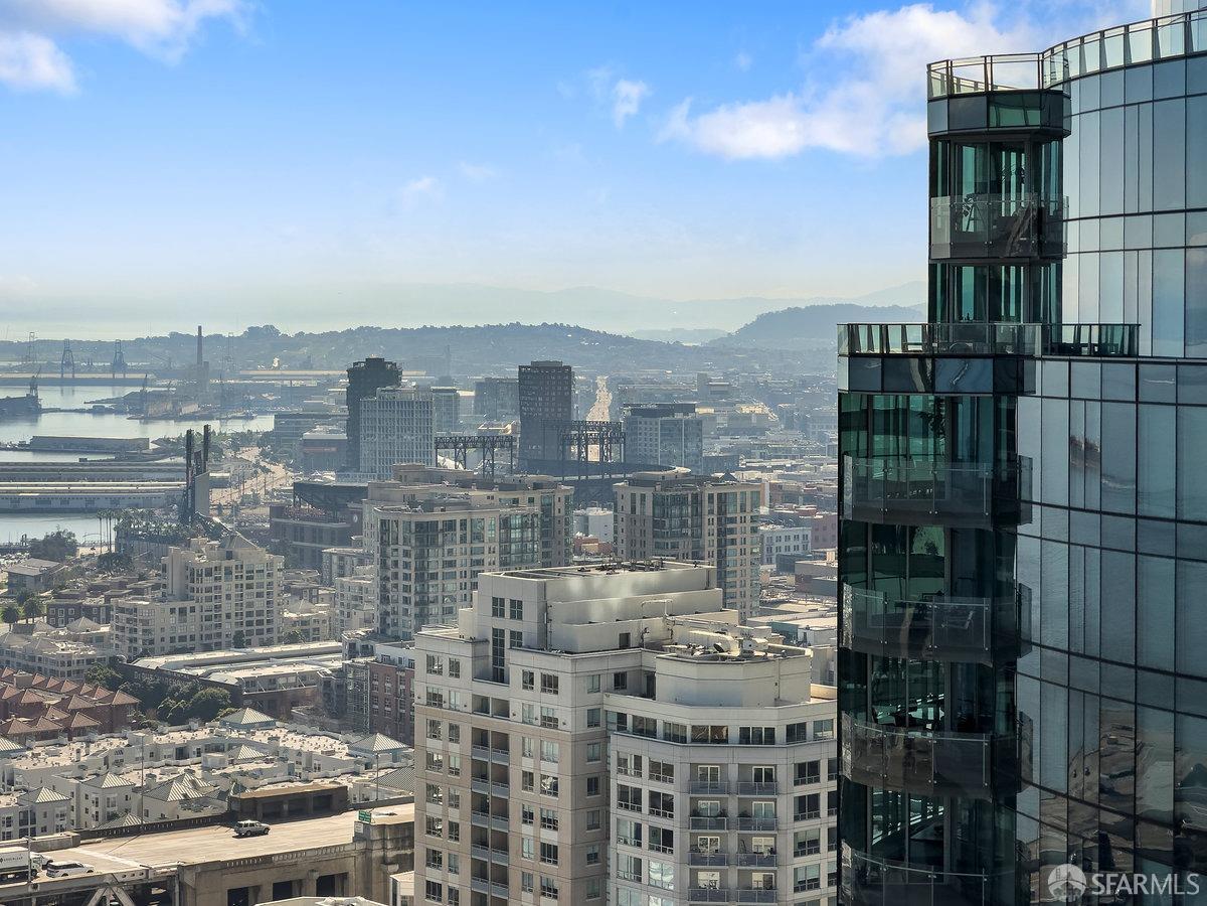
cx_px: 604
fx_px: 2685
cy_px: 453
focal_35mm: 77
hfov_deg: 25.3
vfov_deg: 19.1
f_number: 2.8
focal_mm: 9
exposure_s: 1/2500
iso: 32
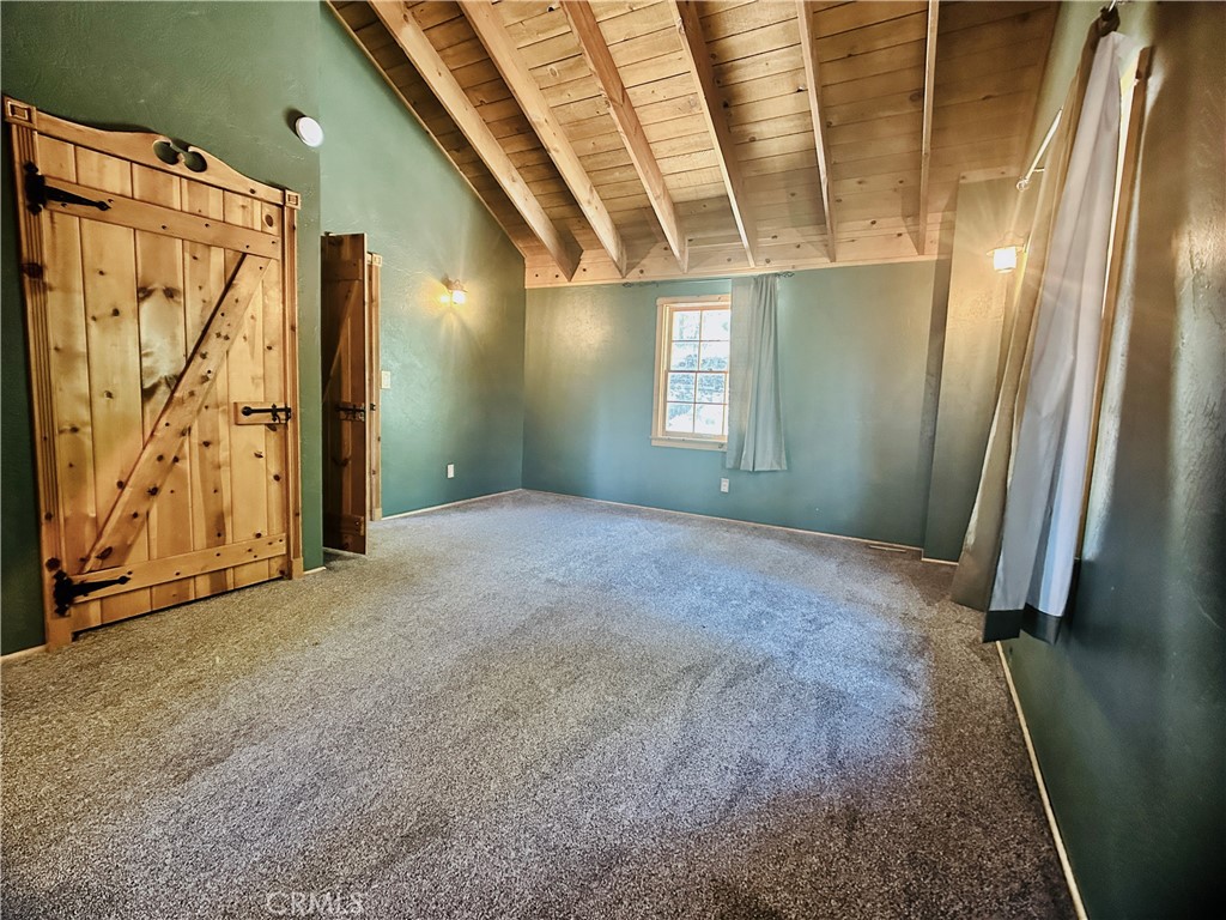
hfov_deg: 71.6
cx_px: 613
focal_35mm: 24
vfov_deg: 56.8
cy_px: 460
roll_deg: -2.6
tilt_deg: -5.5
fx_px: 850
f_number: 1.78
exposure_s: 1/60
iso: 800
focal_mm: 6.86
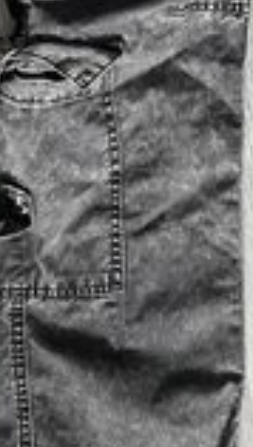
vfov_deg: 22.0
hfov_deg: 13.3
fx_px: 1067
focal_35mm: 90
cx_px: 271
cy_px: -77
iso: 640
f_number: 1.8
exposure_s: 1/34
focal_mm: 4.25
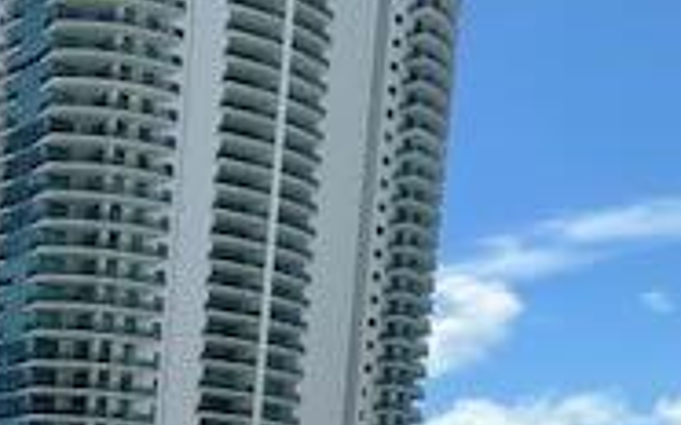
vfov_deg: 21.7
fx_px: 946
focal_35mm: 51
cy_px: 616
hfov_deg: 24.4
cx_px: -461
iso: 40
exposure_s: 1/2304
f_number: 2.2
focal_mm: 2.22
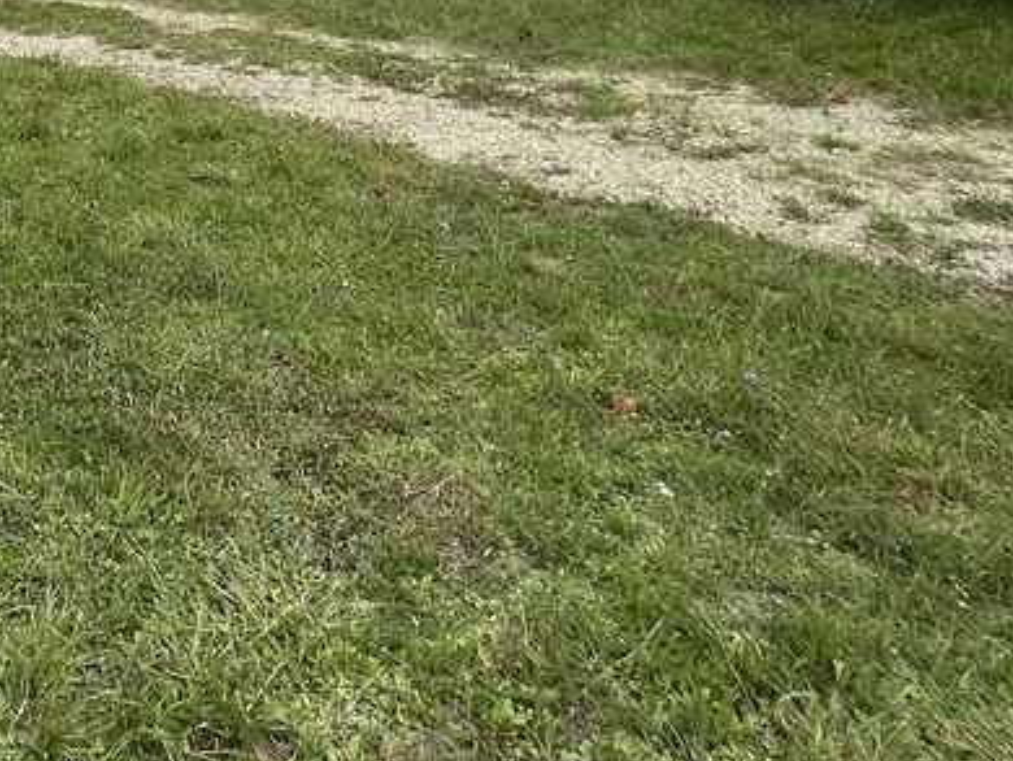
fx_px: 1171
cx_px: -125
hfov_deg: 38.1
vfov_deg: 28.0
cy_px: -291
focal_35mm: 40
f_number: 1.8
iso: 32
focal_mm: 1.57
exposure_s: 1/861
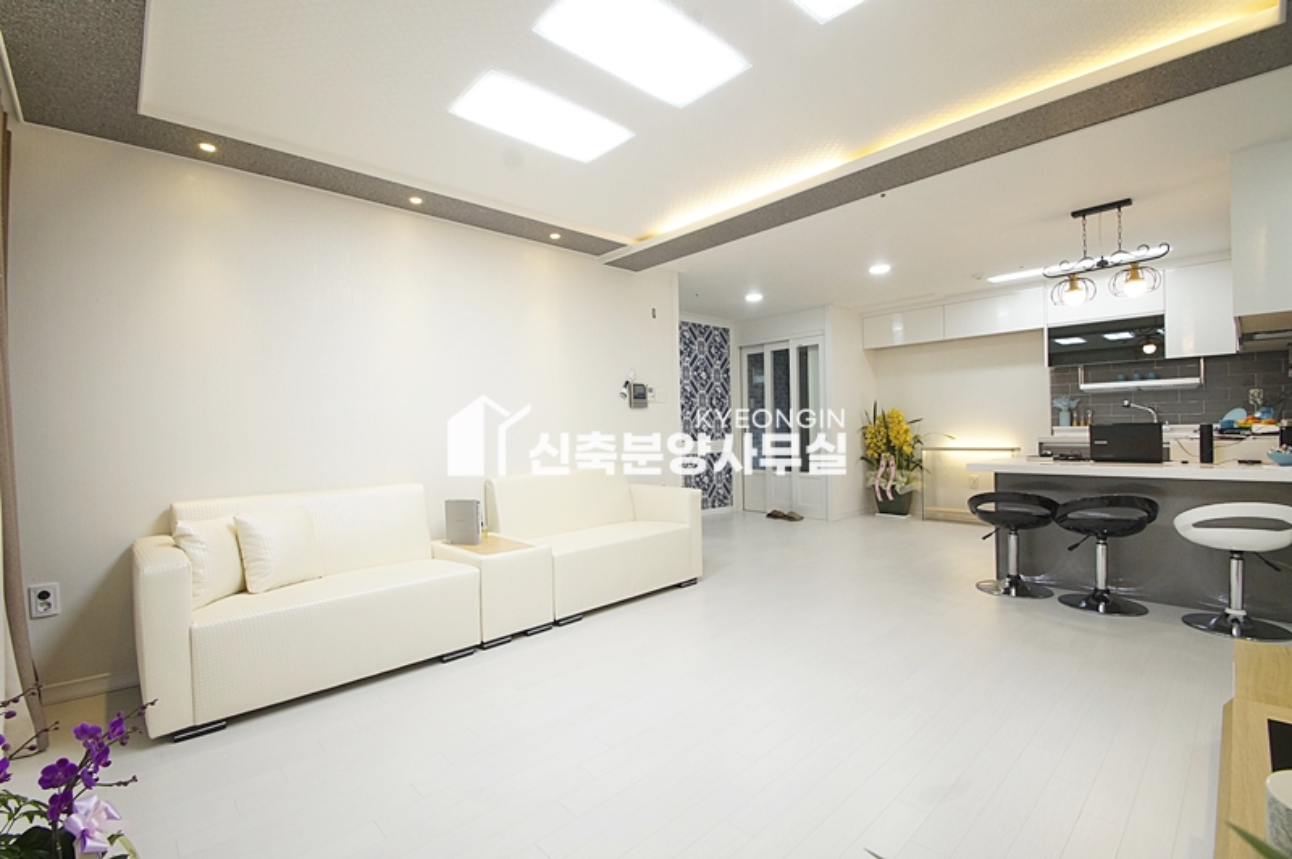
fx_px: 538
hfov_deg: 100.4
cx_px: 646
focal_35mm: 15
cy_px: 430
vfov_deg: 77.2
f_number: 9
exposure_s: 1/30
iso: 800
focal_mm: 10
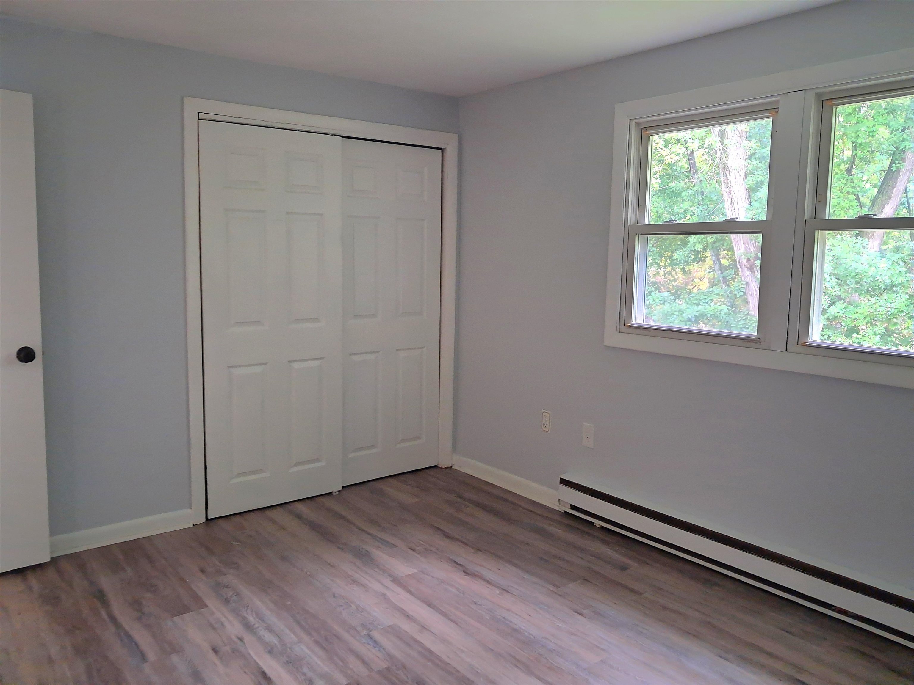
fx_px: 713
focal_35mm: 27
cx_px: 457
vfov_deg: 51.4
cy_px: 342
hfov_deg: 65.3
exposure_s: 1/25
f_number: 1.8
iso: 800
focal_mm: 4
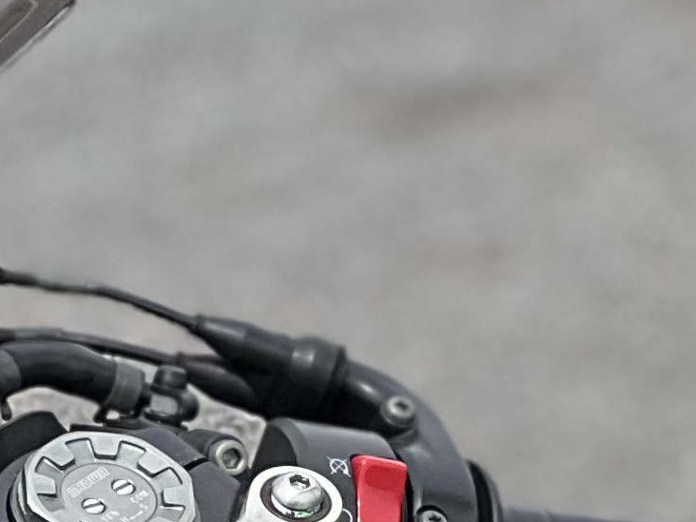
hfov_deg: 4.6
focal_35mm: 424
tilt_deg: -22.2
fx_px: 8525
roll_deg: -2.0
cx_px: 1116
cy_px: 1324
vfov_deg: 3.5
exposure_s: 1/531
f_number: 2.8
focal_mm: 9
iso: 32
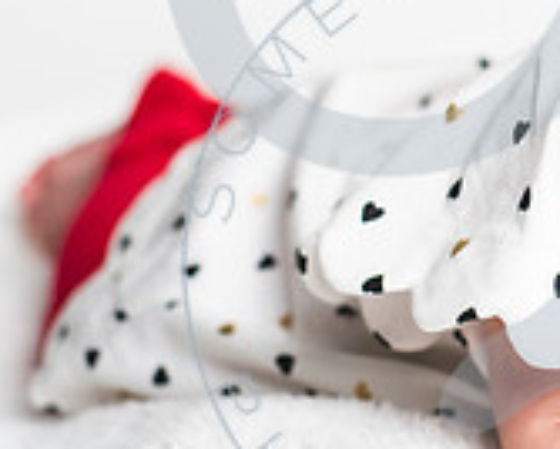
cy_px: -18
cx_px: 694
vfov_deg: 9.4
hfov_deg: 11.6
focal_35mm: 163
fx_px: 2705
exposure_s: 1/200
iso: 64
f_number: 2.8
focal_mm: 50
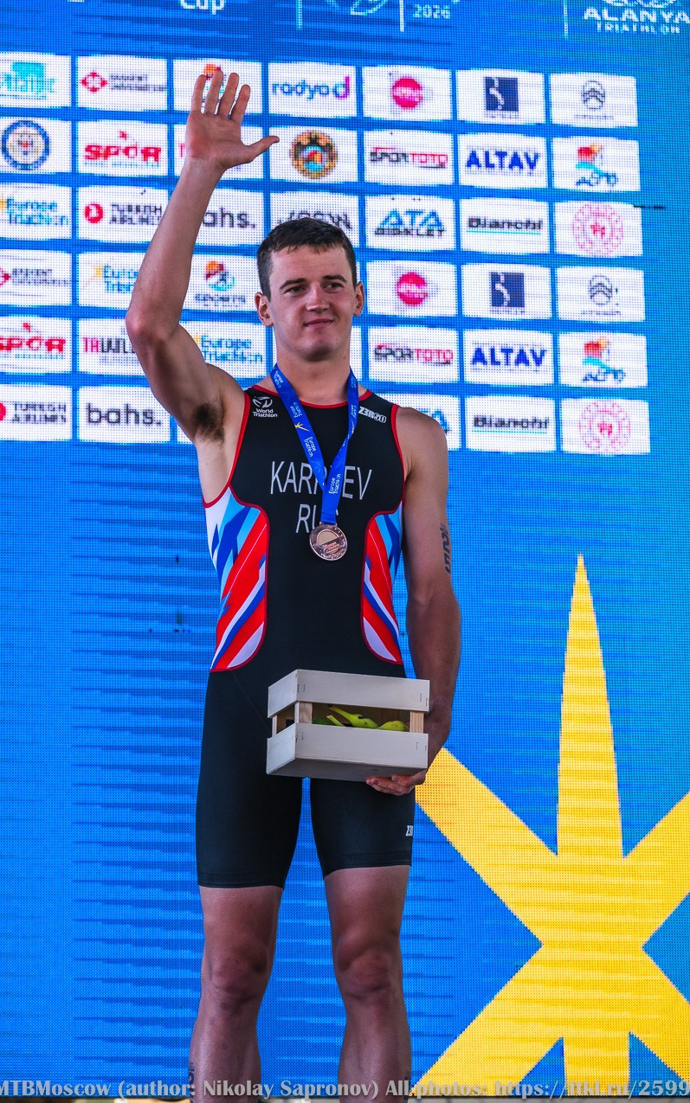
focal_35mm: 133
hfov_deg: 9.9
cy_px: 552
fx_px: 4001
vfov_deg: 15.7
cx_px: 331
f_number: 5.6
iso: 200
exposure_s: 1/320
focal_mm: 130
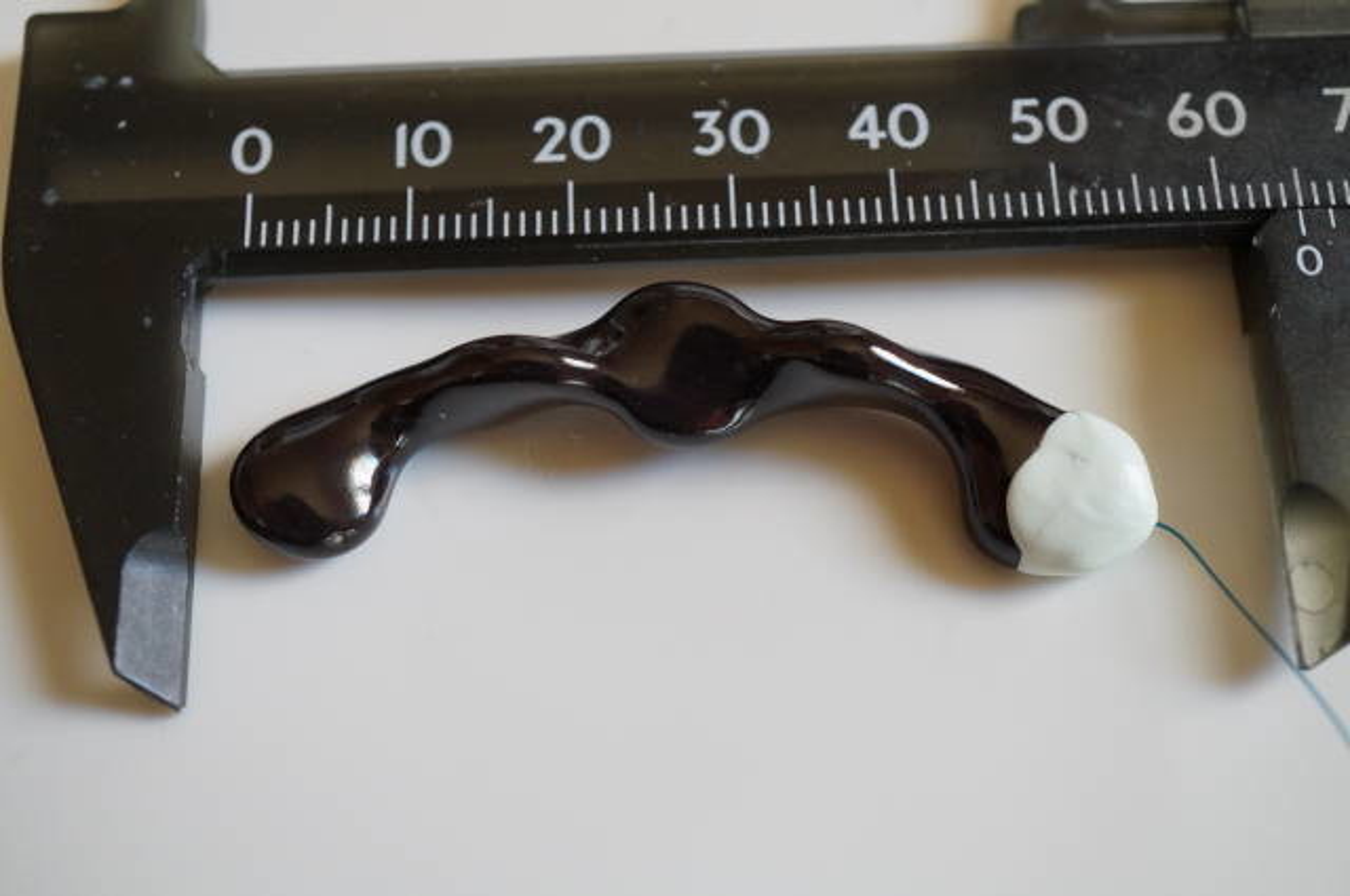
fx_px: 1685
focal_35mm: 45
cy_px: 448
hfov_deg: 43.7
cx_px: 675
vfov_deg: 29.8
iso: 1600
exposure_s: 1/100
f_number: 5
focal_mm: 30
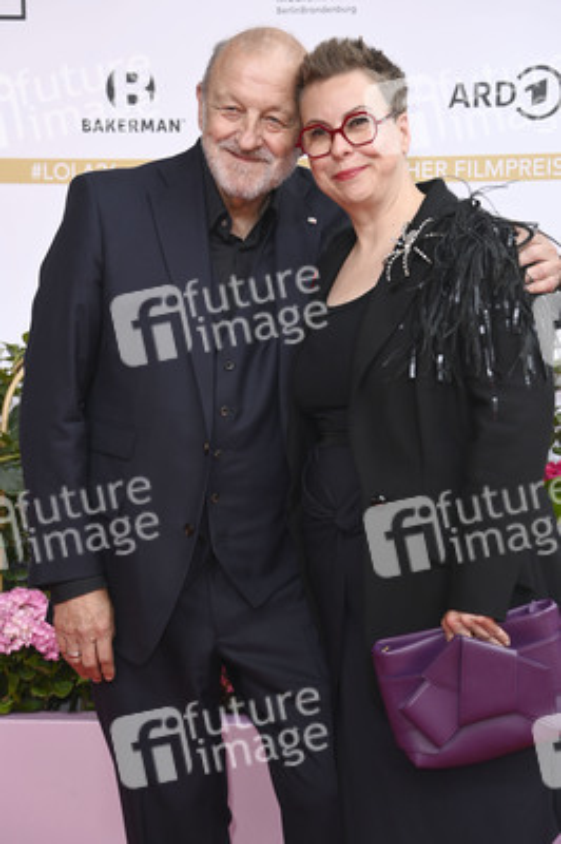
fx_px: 2341
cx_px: 280
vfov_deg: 20.4
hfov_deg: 13.7
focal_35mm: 100
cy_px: 422
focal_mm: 100
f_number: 5.6
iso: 500
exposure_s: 1/250
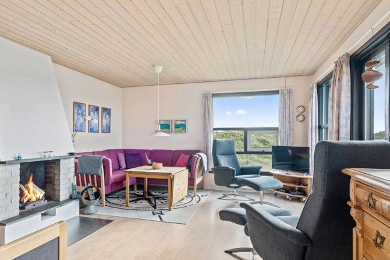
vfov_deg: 59.3
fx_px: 227
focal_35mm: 21
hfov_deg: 81.1
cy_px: 117
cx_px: 182
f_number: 6.3
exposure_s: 1/40
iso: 400
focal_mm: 17
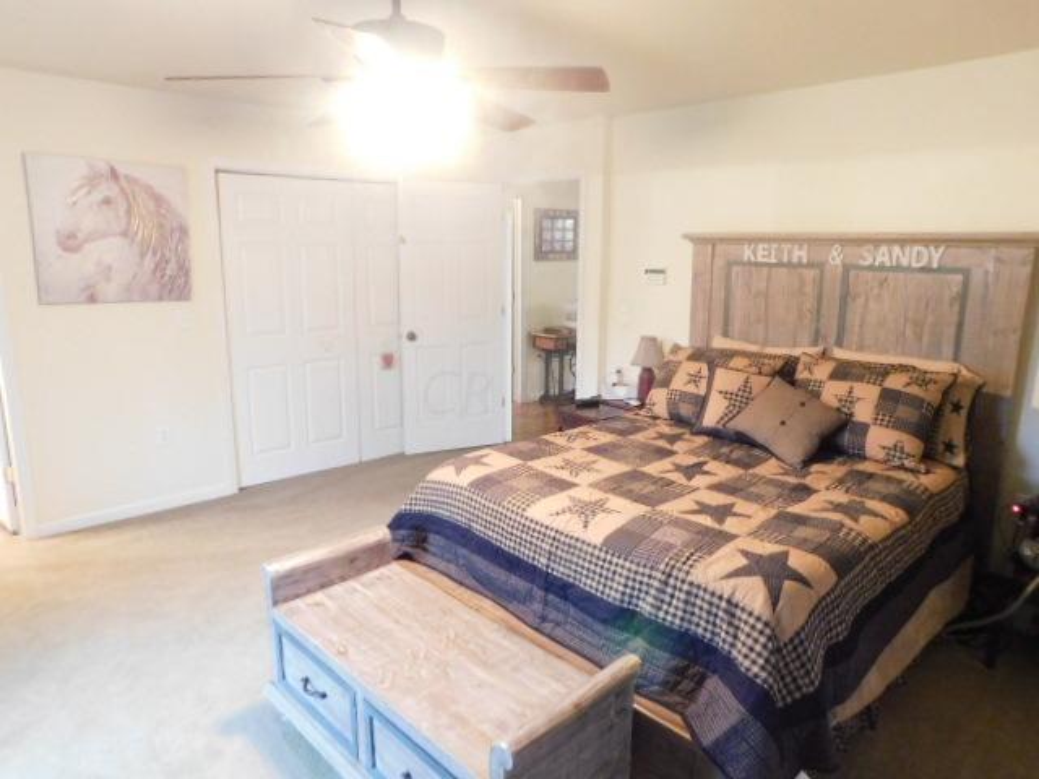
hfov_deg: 73.9
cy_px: 390
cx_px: 520
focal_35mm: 23
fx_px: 690
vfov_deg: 58.9
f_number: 3
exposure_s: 1/6
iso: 800
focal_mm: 4
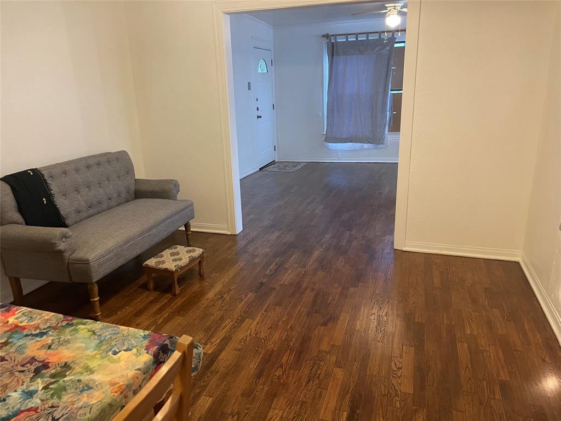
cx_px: 280
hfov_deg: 67.3
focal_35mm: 26
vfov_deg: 53.1
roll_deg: +1.7
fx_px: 421
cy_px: 210
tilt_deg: -16.5
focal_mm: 4.2
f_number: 1.6
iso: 320
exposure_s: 1/60
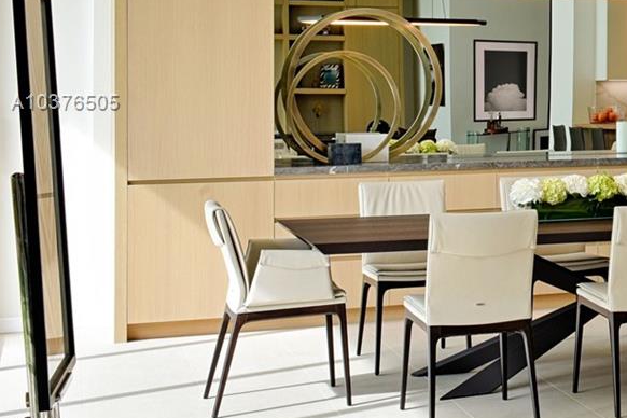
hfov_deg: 21.0
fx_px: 1533
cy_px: 103
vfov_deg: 15.5
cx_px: 810
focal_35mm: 88
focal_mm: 32
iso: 200
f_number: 16
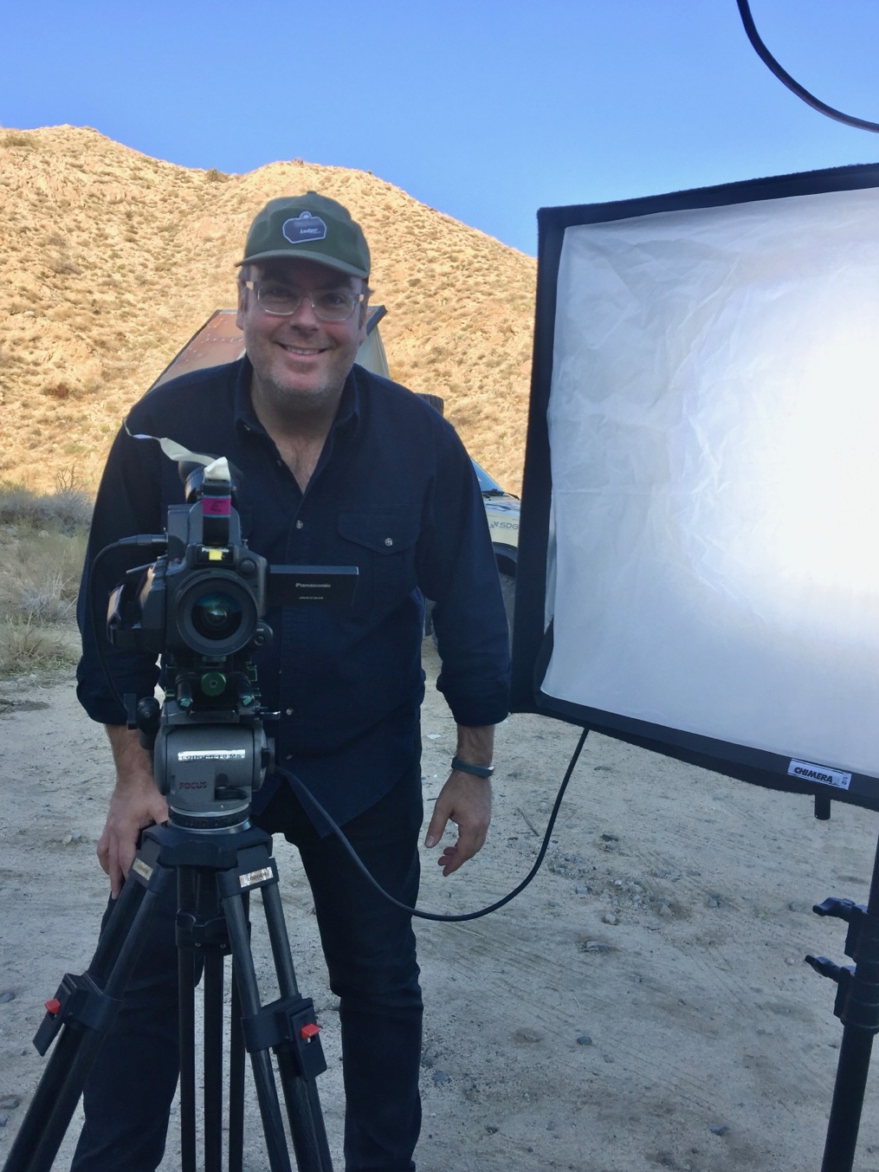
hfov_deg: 46.8
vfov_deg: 60.0
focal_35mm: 30
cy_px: 600
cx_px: 429
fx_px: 1016
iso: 32
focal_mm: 4.15
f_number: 2.2
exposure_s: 1/599
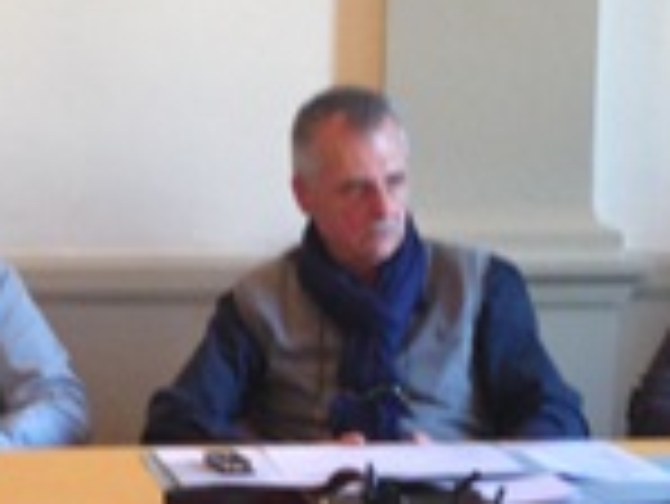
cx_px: 85
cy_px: 518
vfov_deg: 10.4
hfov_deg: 13.8
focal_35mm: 142
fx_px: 2751
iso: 125
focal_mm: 4.12
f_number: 2.4
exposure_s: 1/20
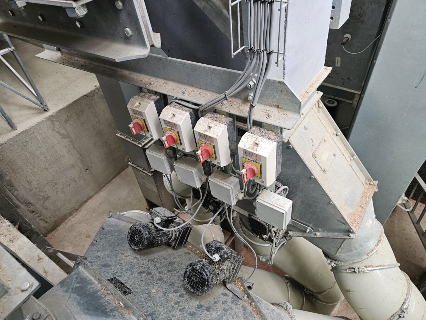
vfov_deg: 58.9
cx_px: 213
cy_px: 160
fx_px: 283
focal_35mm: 23
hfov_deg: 73.9
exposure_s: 1/100
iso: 250
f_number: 1.7
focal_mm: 6.3
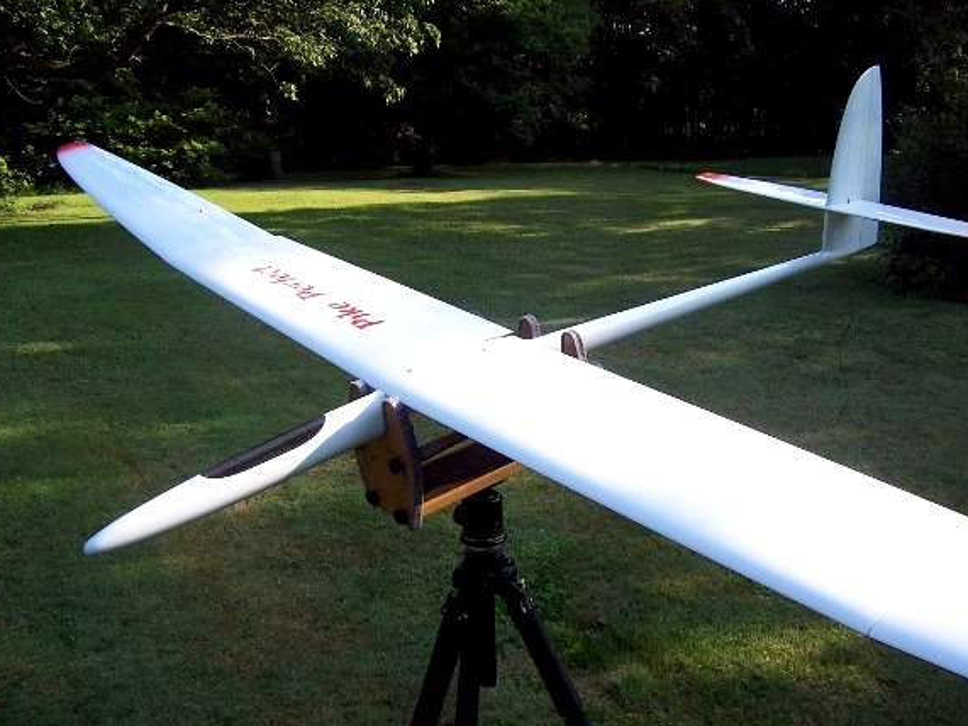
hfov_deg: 50.1
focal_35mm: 37
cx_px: 522
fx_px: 1034
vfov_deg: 38.6
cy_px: 339
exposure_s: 1/350
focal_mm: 5.5
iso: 80
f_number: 3.4
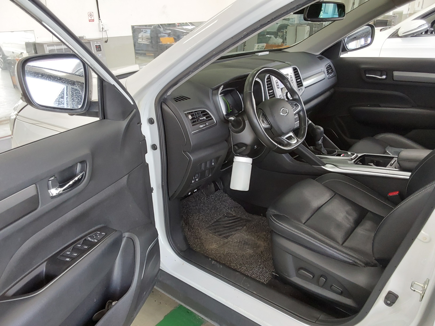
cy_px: 163
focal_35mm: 28
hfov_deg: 63.4
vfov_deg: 49.7
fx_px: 352
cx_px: 218
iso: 125
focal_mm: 2.91
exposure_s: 1/60
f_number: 1.9
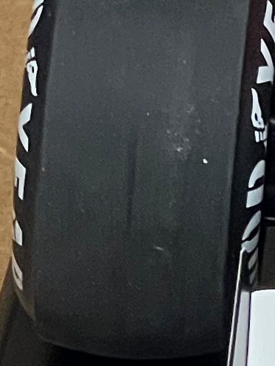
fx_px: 4468
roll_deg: -0.3
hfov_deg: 3.4
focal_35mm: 422
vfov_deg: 4.7
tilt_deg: -27.3
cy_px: -103
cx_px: 938
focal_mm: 6
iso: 320
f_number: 2
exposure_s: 1/50
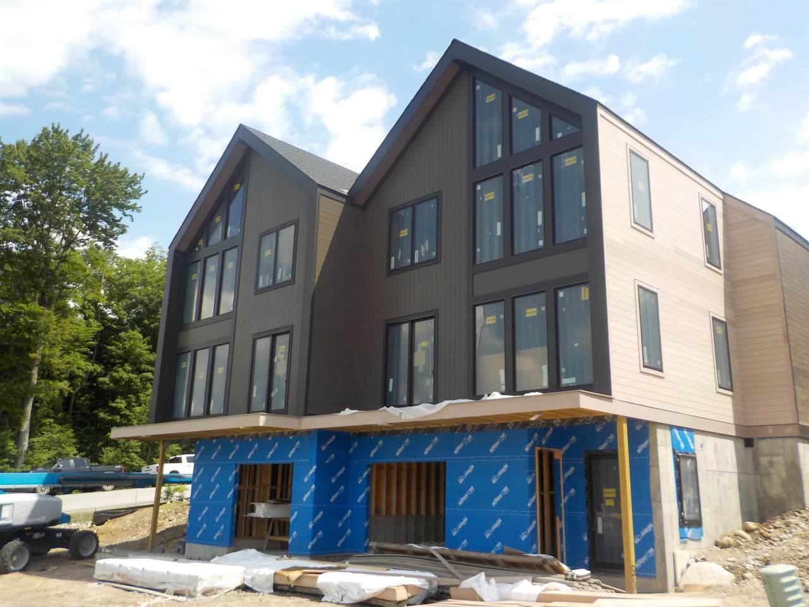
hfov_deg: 60.0
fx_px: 701
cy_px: 304
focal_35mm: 30
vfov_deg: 46.8
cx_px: 404
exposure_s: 1/800
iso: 125
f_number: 3.3
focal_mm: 4.1
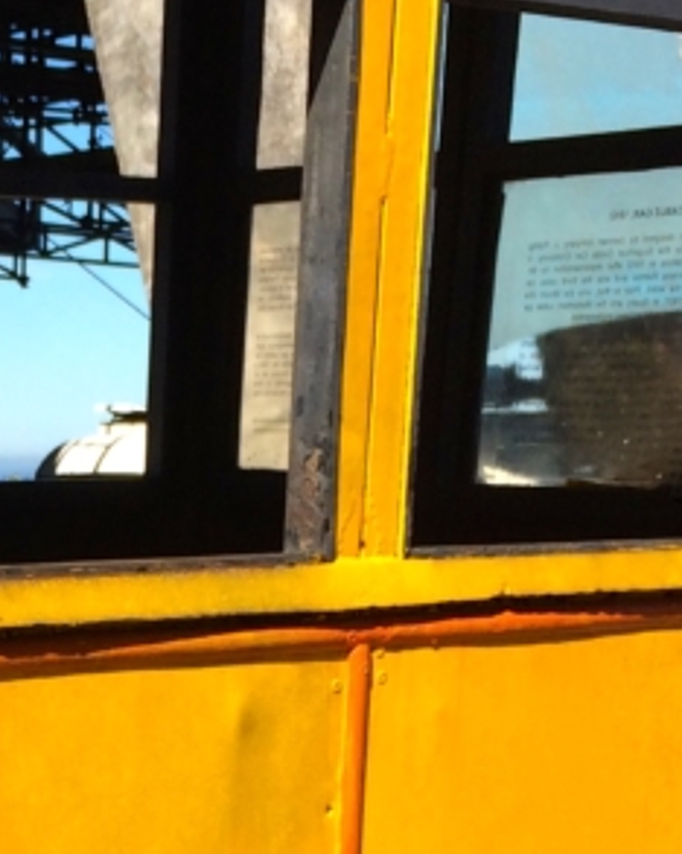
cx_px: -102
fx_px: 2500
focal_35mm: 99
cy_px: 936
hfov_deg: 15.1
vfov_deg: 18.6
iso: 32
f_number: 2.2
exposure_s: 1/1953
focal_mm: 4.15
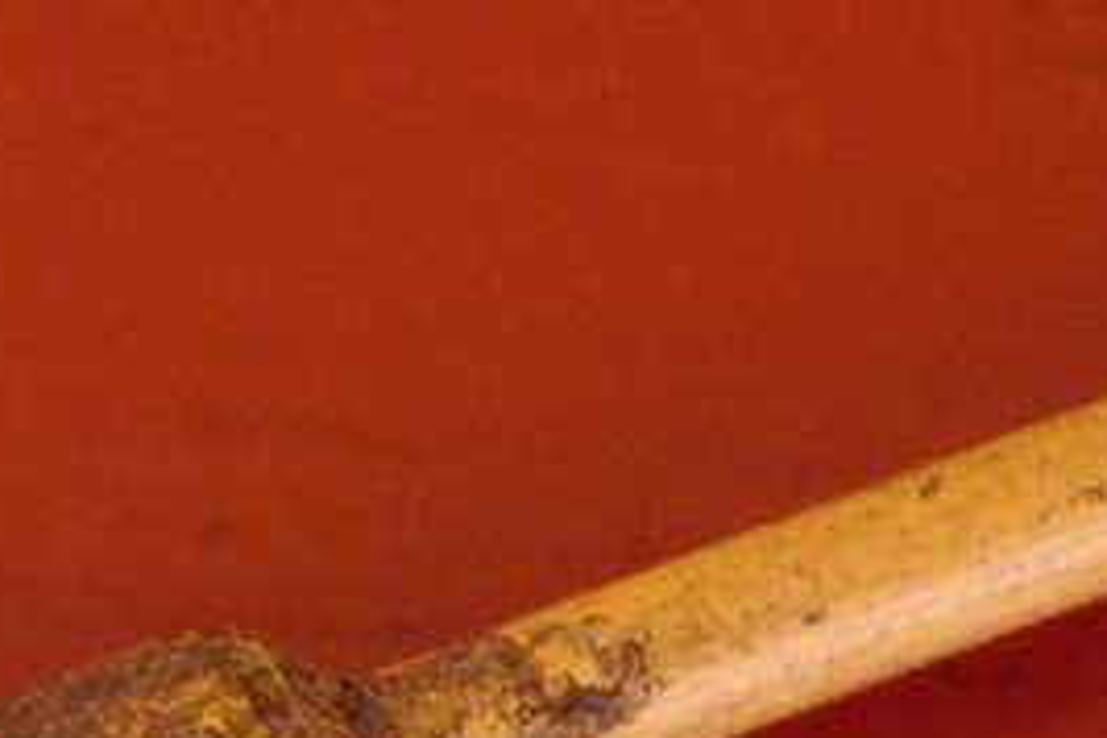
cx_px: -62
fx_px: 5535
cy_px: 877
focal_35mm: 180
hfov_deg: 11.3
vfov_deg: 7.6
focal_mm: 40
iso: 1600
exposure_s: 1/15
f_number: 6.7
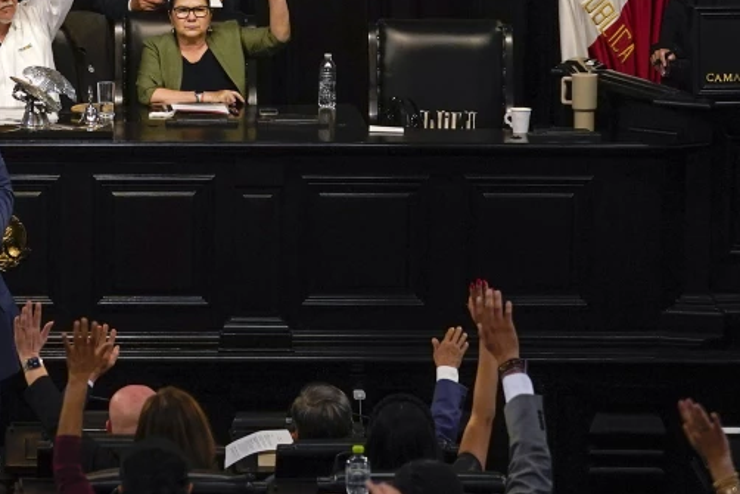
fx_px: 5161
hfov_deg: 8.1
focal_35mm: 251
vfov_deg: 5.5
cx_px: -94
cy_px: 249
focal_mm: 70
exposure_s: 1/400
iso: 1600
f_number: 2.8
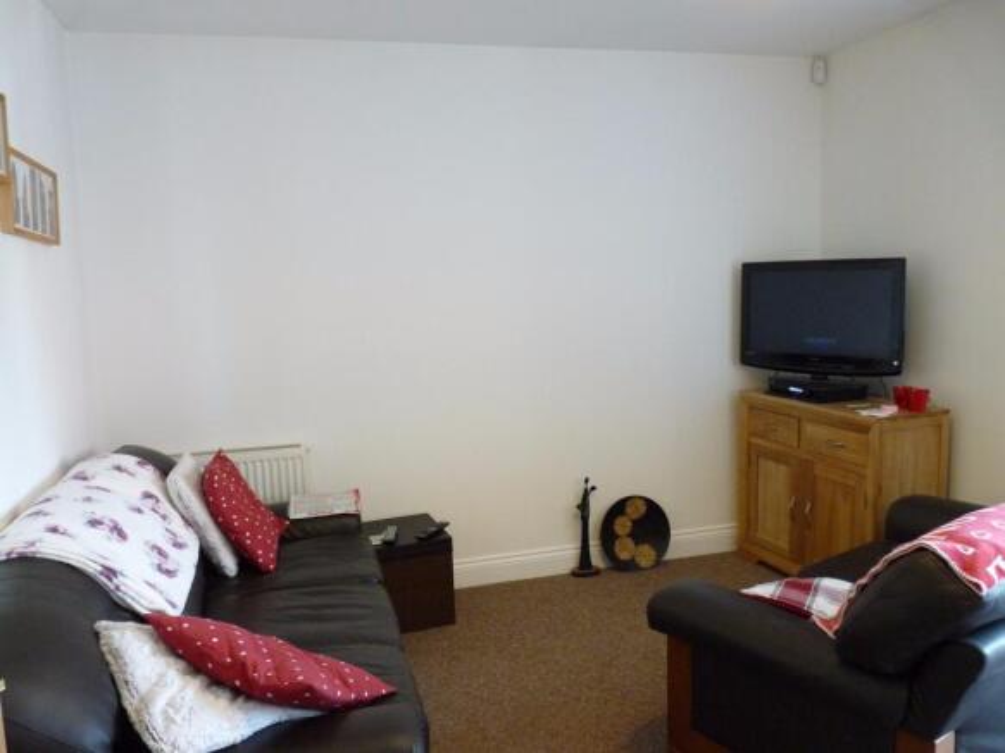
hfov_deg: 65.3
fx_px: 784
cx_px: 502
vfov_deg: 51.3
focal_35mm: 27
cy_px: 376
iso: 400
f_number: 2.8
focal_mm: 4.8
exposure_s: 1/15
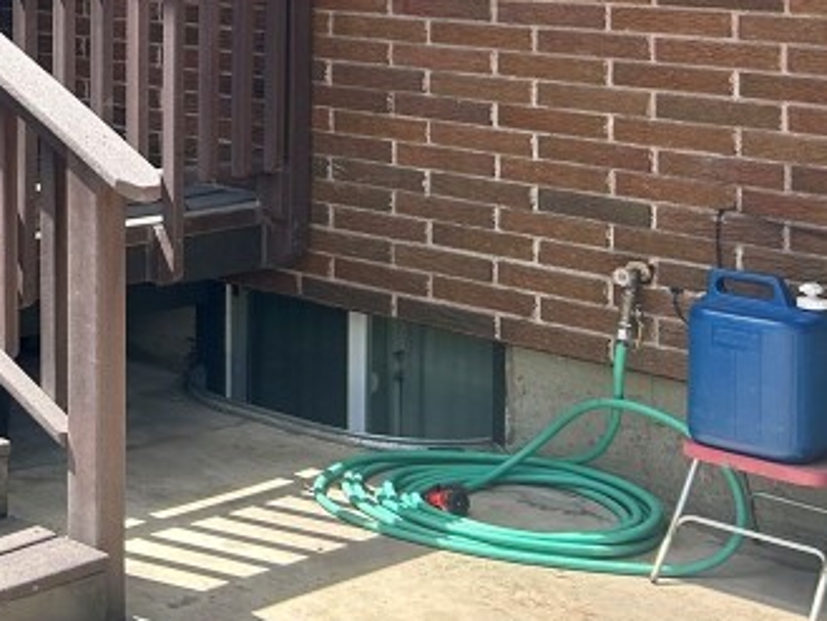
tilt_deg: -1.6
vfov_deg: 17.4
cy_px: -108
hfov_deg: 20.8
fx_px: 1936
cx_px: -392
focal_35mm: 81
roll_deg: +0.3
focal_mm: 5.7
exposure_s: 1/2083
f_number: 1.5
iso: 50
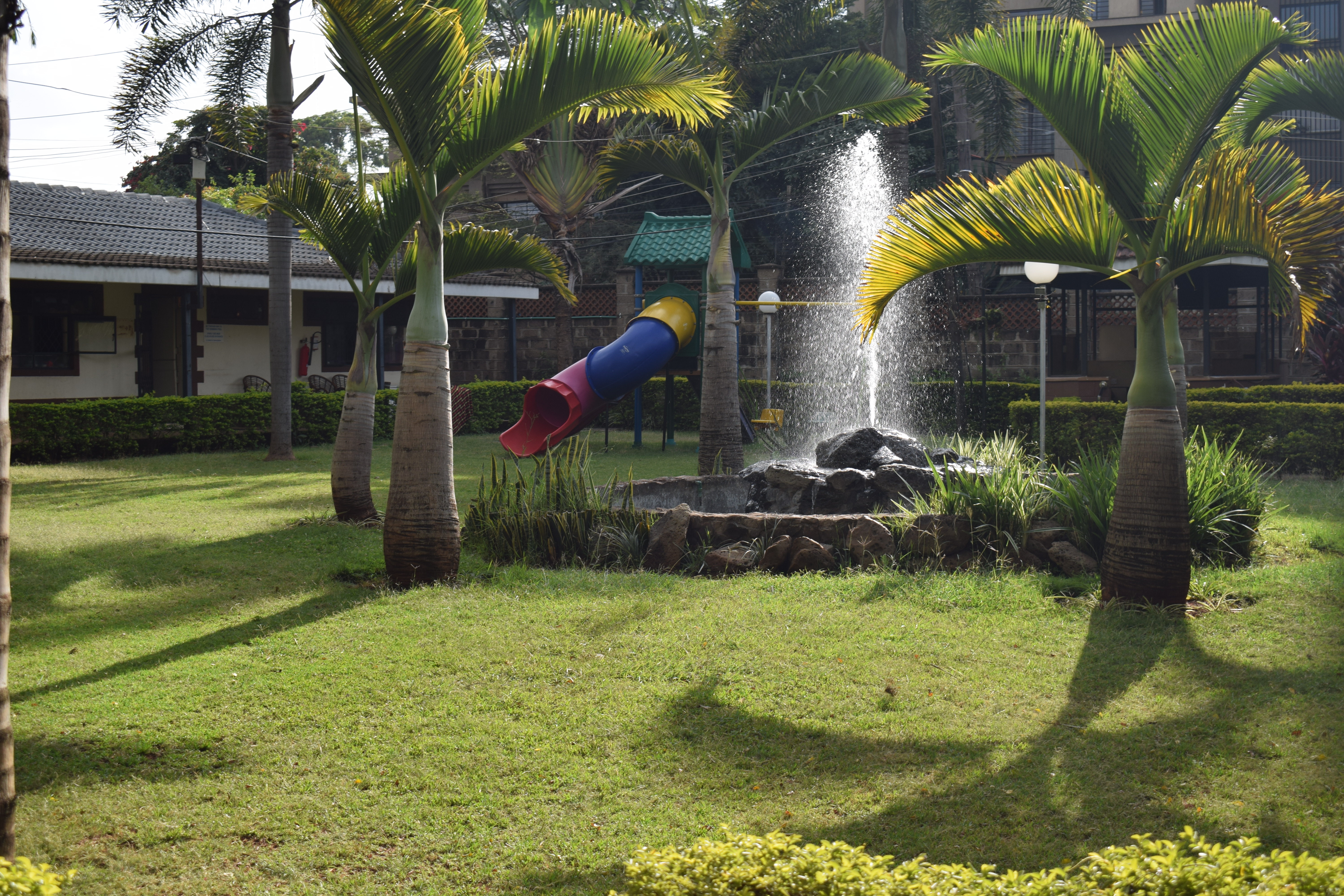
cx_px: 672
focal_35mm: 48
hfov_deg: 41.1
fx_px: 1792
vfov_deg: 28.1
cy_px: 448
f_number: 7.1
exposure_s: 1/200
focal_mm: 32
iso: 100
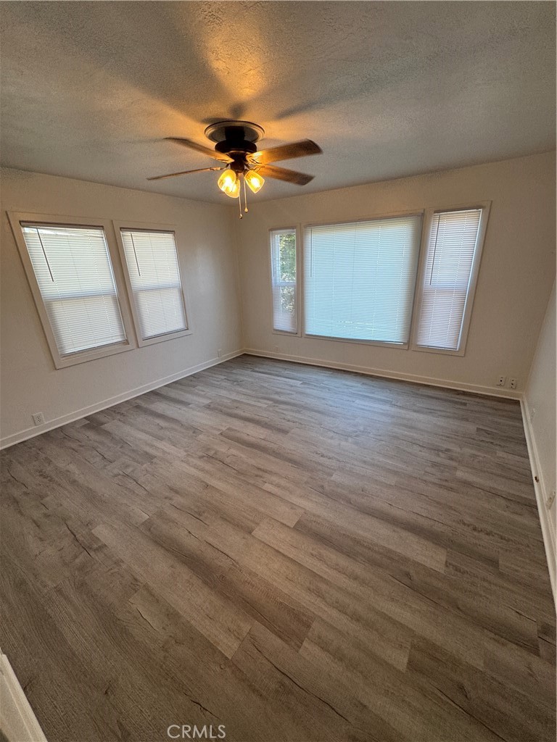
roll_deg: +2.9
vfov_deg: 102.1
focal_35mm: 14
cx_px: 278
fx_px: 300
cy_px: 371
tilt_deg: -18.9
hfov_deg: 85.7
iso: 125
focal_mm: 2.22
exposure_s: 1/120
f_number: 2.2
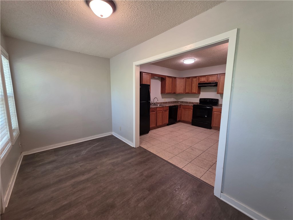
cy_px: 110
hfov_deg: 106.2
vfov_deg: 89.9
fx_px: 110
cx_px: 146
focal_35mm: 13
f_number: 1.9
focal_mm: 2.2
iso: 160
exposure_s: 1/60
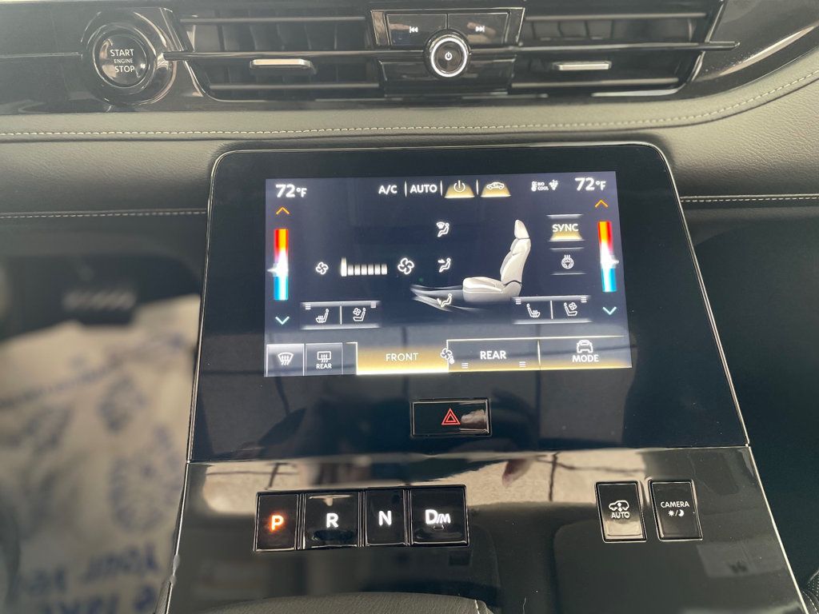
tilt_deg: -46.2
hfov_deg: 67.3
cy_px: 307
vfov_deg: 53.1
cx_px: 410
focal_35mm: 26
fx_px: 615
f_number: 1.6
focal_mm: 4.2
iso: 250
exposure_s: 1/58
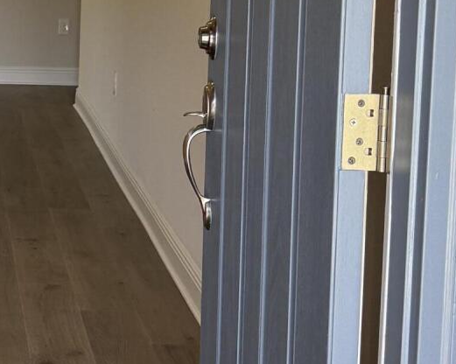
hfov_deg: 20.2
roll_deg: -1.4
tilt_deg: -5.1
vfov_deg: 16.8
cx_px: -60
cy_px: 25
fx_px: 1214
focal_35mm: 90
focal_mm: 6.76
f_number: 1.78
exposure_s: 1/203
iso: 125
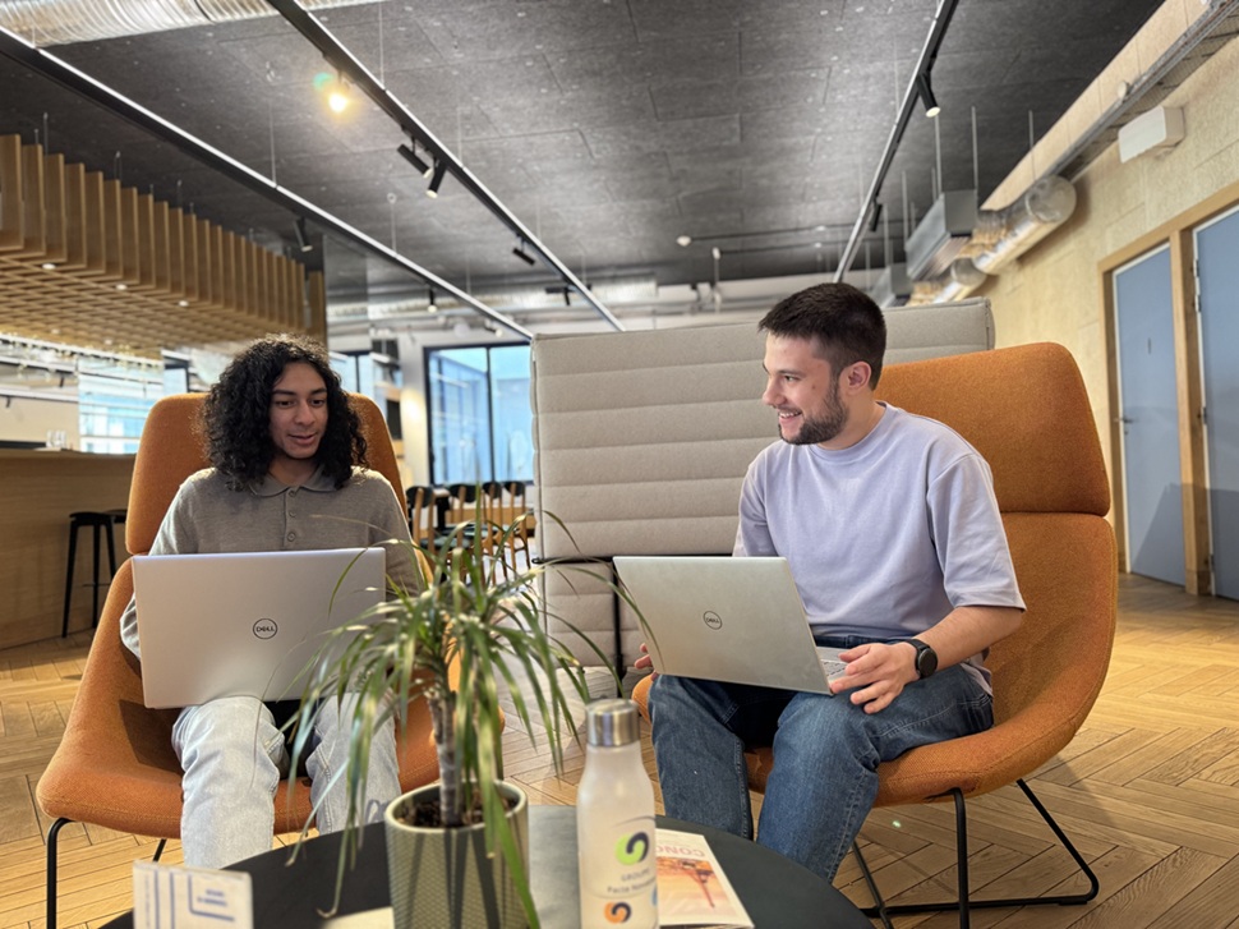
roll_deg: +2.8
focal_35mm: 24
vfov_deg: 56.8
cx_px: 620
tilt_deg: +0.8
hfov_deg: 71.6
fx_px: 859
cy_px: 464
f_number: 1.78
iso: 320
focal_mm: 6.76
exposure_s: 1/50
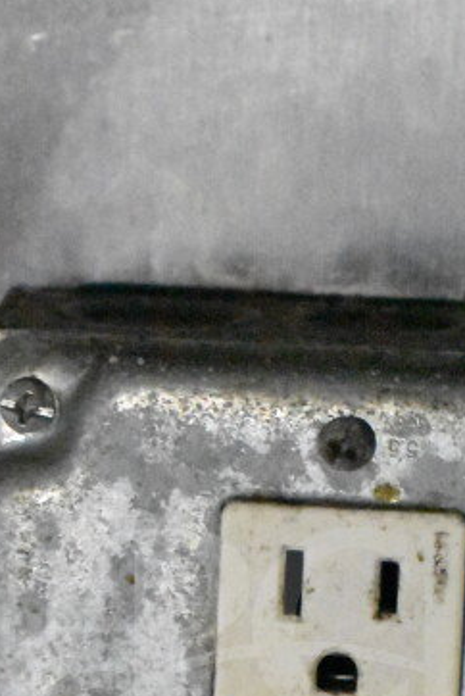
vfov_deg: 9.8
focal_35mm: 208
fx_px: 4027
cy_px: 682
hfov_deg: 6.6
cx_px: 298
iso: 25600
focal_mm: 55
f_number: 5.6
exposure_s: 1/60
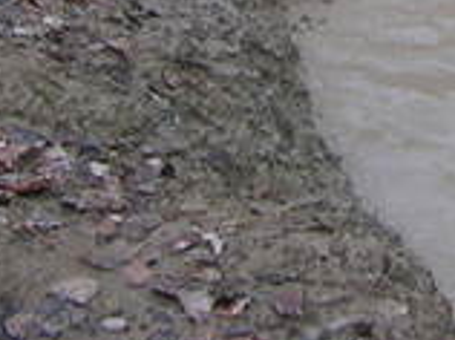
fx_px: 2257
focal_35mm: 172
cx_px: 714
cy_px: -460
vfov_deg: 8.0
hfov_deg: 11.0
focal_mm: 5.7
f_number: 2.9
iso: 50
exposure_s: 1/59.8
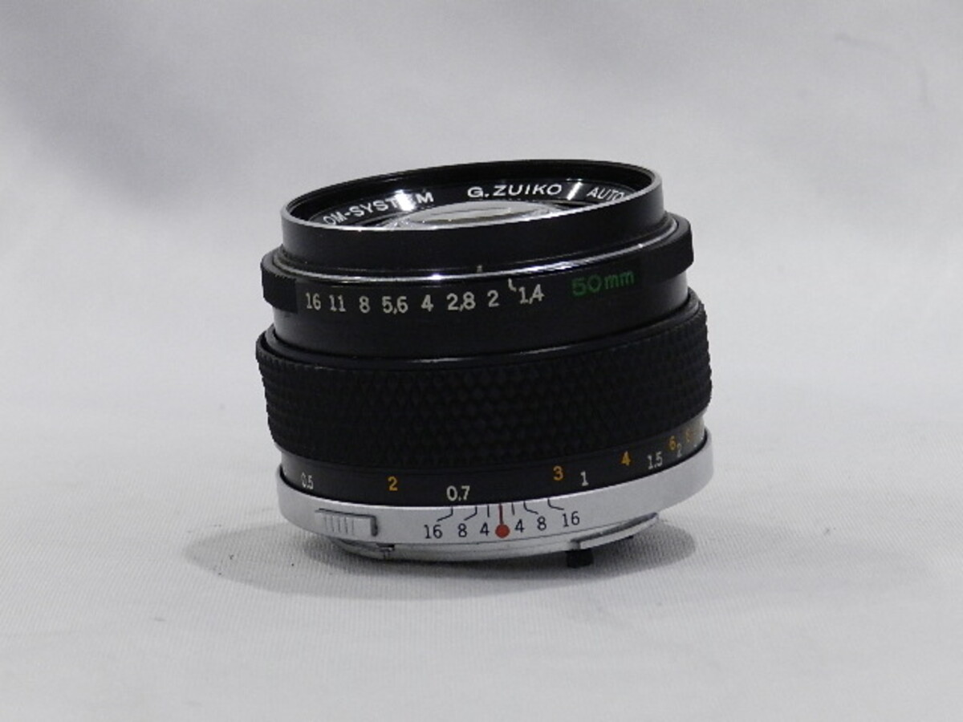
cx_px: 482
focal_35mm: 130
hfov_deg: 15.2
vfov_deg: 11.4
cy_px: 361
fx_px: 3617
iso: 800
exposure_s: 1/60
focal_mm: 23.1
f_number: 5
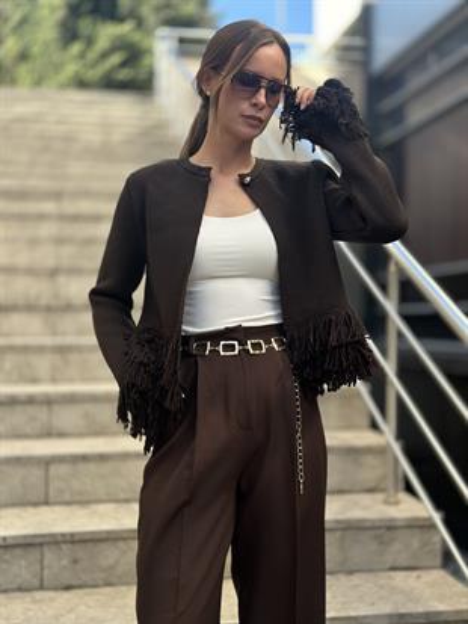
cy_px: 312
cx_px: 234
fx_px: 865
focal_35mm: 48
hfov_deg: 30.3
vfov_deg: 39.6
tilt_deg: -0.7
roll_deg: -0.4
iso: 80
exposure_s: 1/1212
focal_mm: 6.86
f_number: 1.78
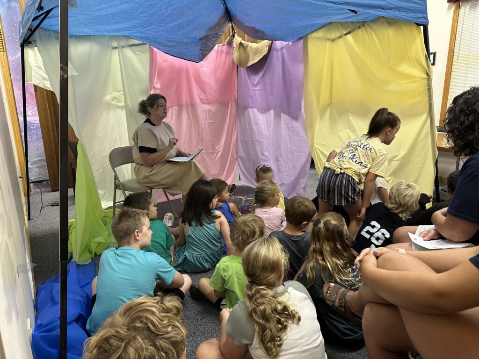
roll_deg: +0.9
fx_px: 332
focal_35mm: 24
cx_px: 240
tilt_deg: -13.5
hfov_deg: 71.6
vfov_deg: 56.8
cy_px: 180
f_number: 1.78
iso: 320
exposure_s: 1/60
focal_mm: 6.86
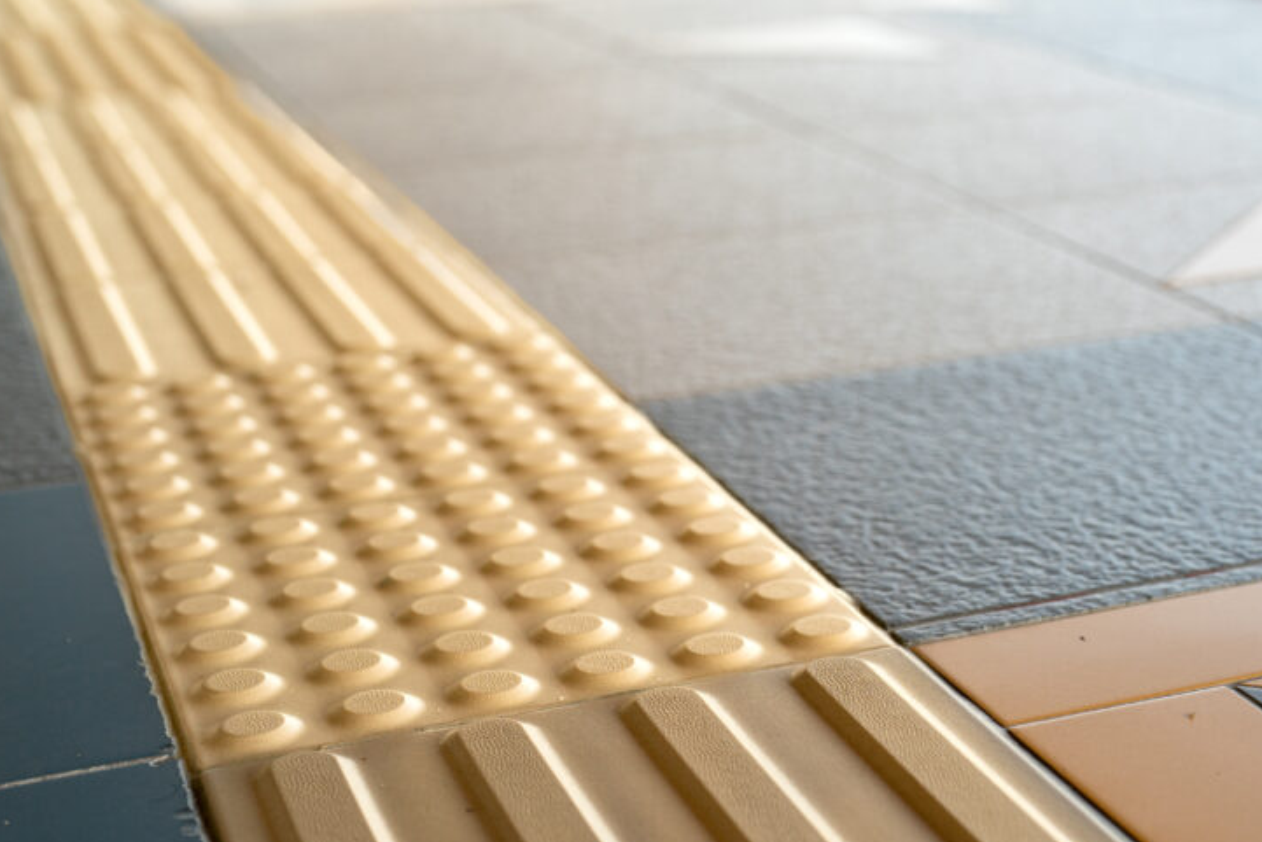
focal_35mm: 71
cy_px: 374
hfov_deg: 28.2
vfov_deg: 19.2
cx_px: 859
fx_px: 2489
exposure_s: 1/800
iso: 200
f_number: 2.8
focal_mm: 50
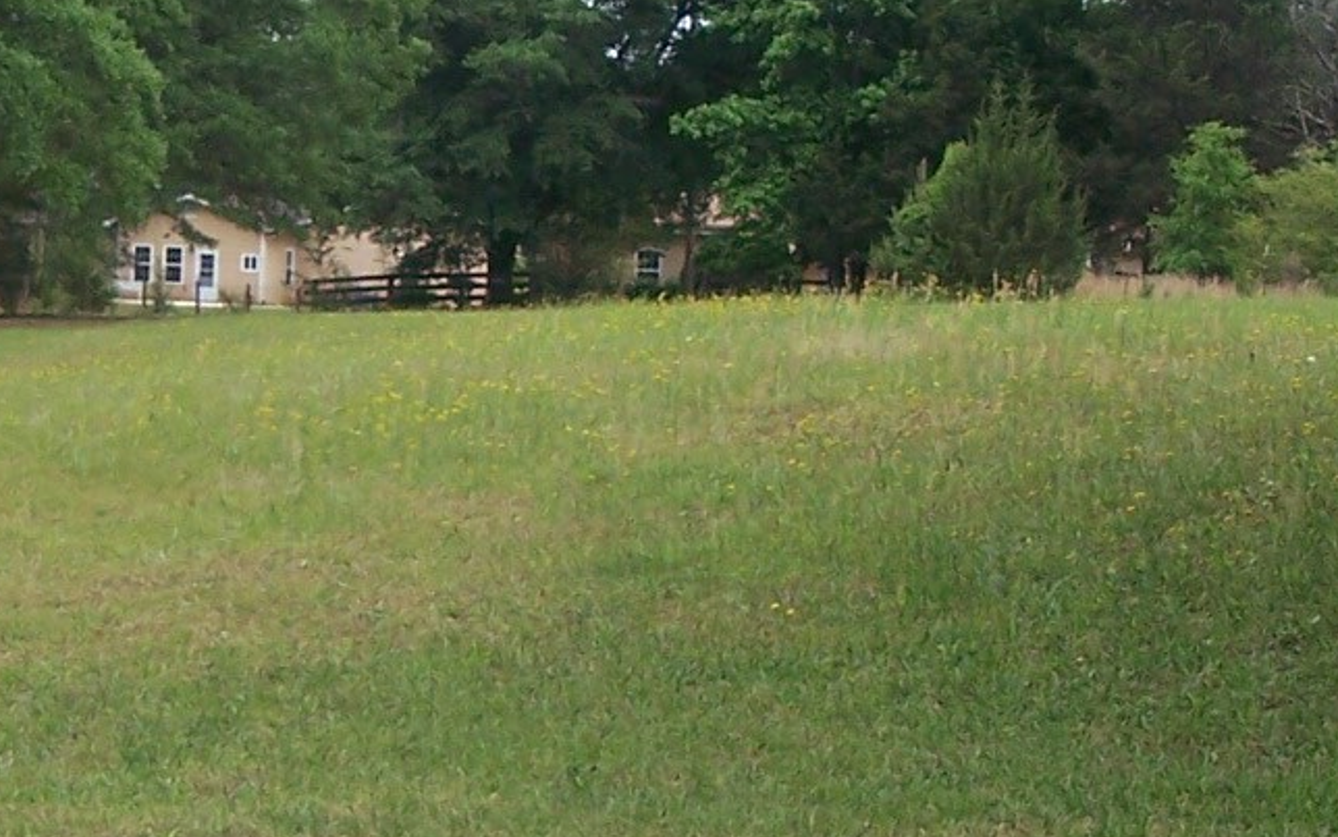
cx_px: 337
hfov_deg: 16.2
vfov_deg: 10.2
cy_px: 282
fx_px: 4669
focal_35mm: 128
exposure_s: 1/250
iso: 80
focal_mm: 6.3
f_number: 2.8
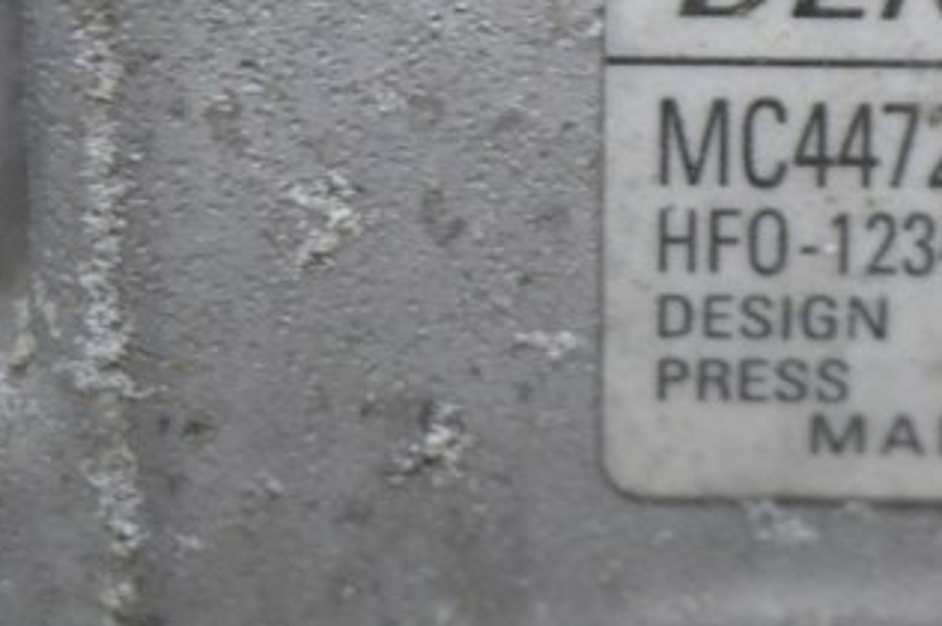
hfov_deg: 7.7
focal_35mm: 268
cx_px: 933
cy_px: 37
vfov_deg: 5.1
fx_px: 6995
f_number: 5.6
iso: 800
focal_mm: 55
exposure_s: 1/30
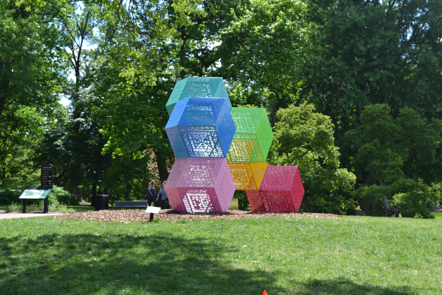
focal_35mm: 54
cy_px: 148
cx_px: 221
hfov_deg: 36.9
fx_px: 663
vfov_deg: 25.1
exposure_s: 1/200
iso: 200
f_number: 7.1
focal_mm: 36
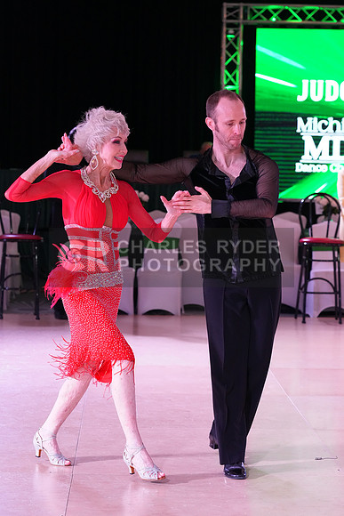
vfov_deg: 20.2
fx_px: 1447
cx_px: 172
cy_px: 258
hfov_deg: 13.6
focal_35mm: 101
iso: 3200
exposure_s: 1/250
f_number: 5.6
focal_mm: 101
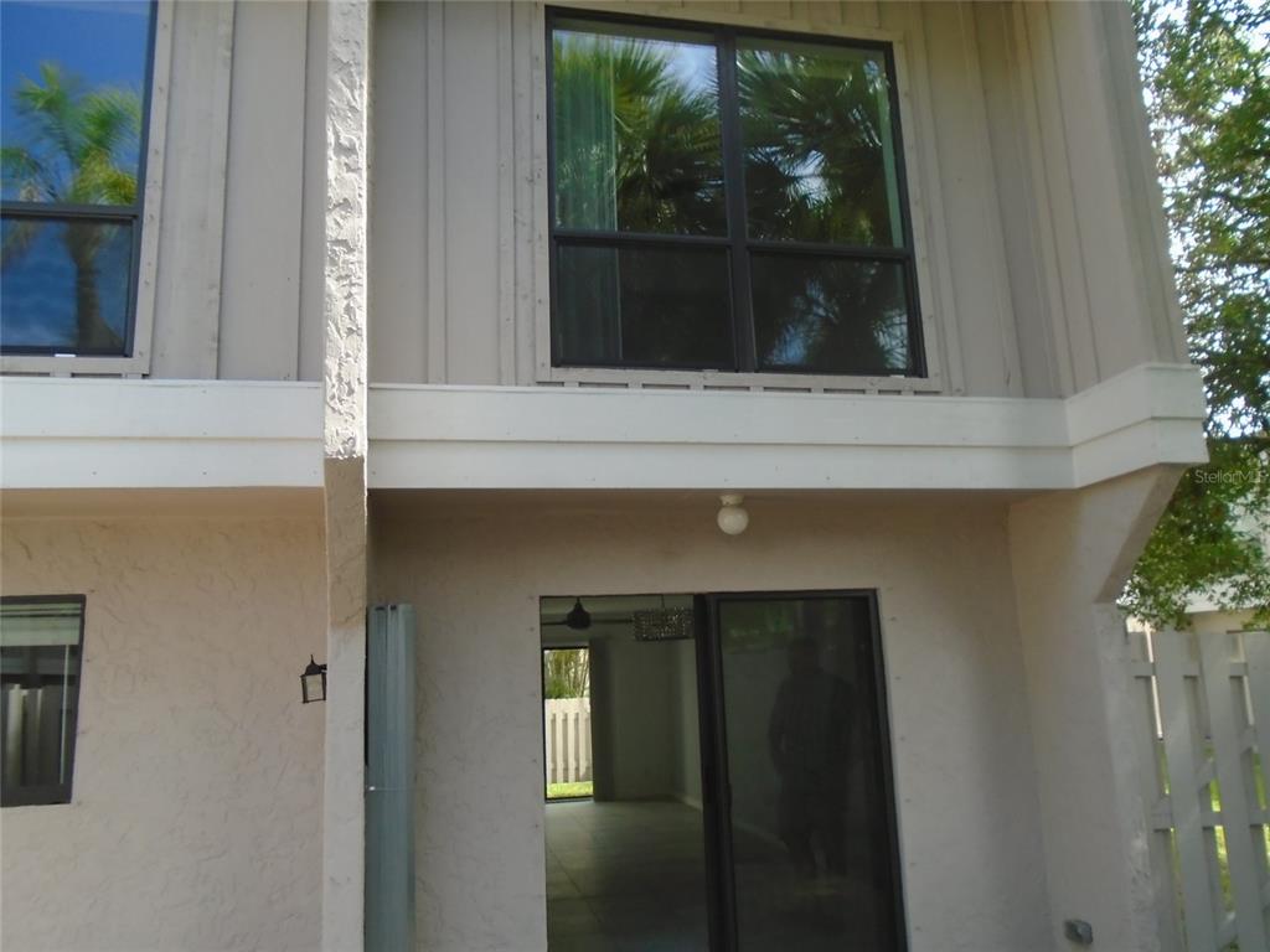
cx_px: 635
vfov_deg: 53.1
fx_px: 954
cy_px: 476
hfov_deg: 67.3
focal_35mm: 26
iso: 160
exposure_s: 1/250
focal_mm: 4.6
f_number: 3.2
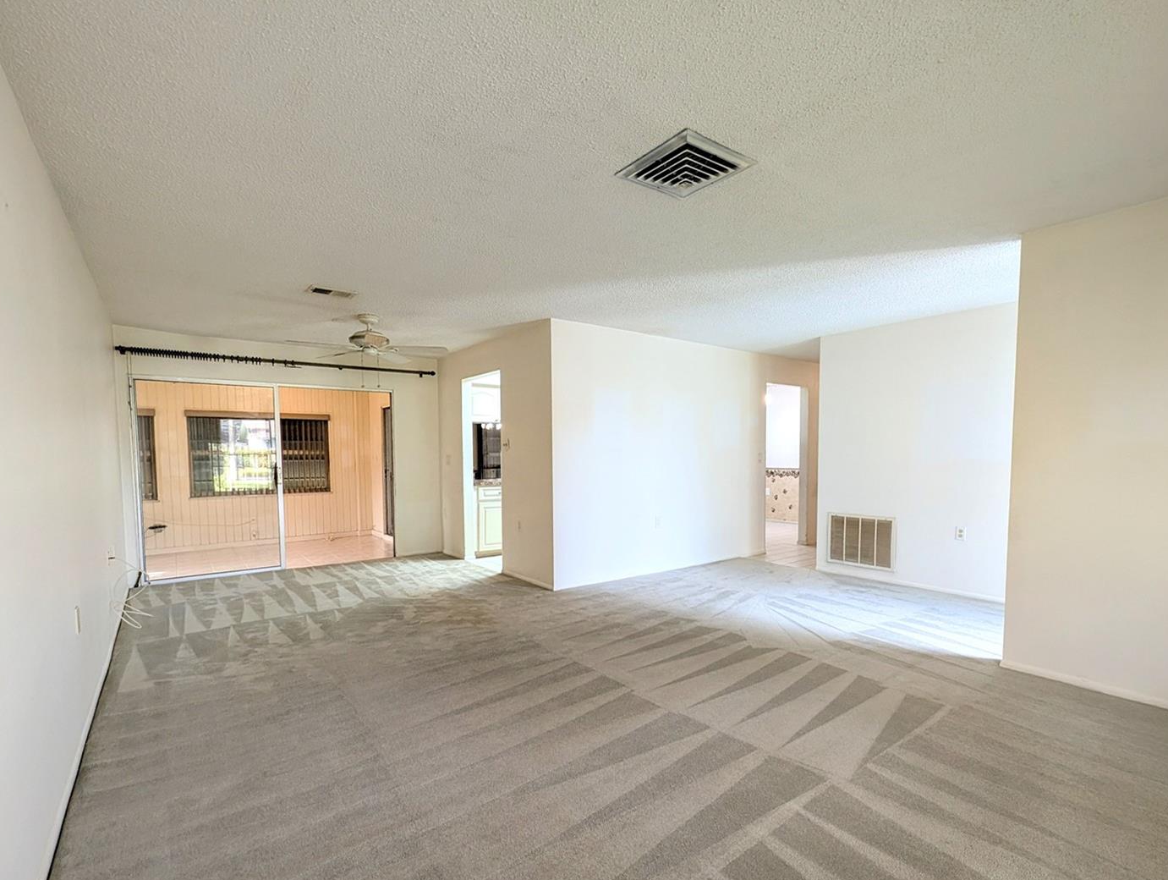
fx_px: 507
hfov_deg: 98.1
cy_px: 492
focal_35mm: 15
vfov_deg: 81.5
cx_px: 593
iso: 107
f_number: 2.2
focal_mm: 1.95
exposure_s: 1/30
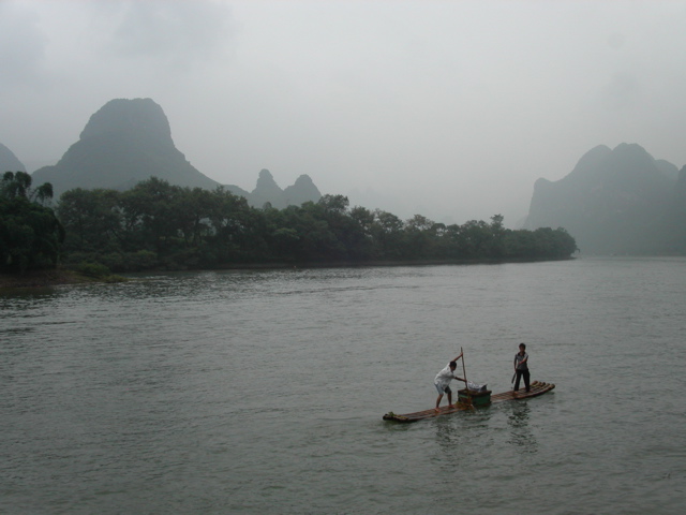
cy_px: 258
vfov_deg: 37.7
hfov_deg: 49.0
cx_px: 343
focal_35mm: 38
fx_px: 753
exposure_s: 1/350
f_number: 8
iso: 100
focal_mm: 7.8
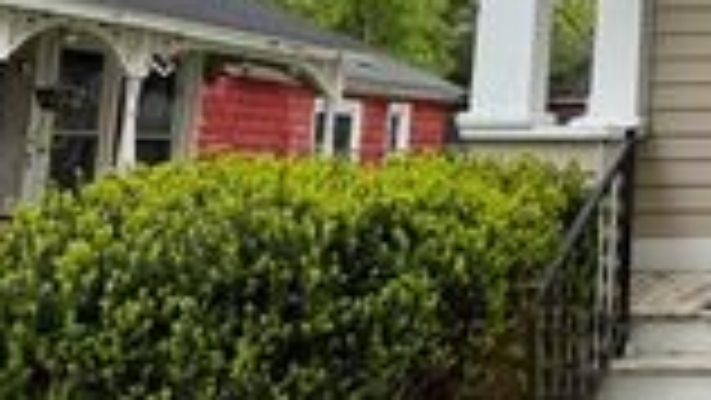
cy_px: -119
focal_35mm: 83
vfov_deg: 14.0
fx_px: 1565
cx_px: 1080
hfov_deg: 21.3
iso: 100
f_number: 1.78
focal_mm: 6.76
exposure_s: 1/2110
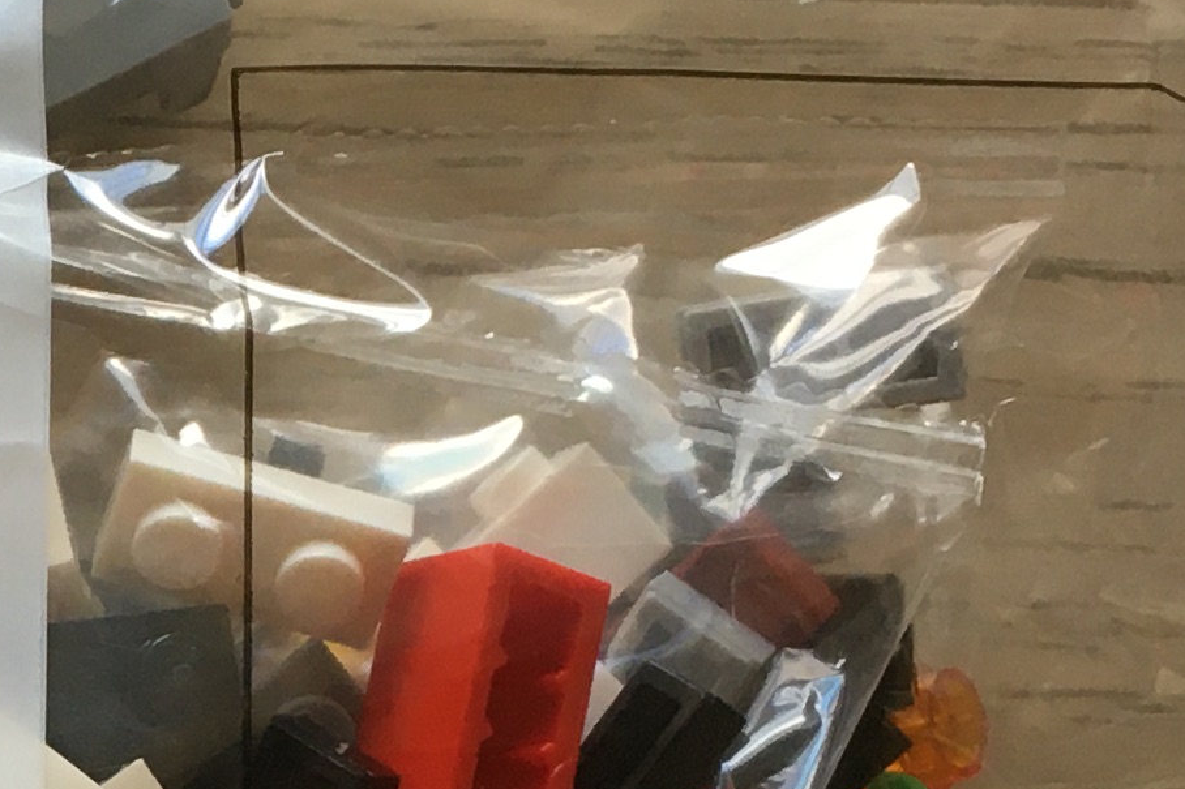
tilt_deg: -83.9
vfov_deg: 10.0
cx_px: -201
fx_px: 4410
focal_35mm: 134
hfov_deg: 14.8
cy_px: 1038
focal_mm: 4.15
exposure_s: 1/33
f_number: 2.2
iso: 25
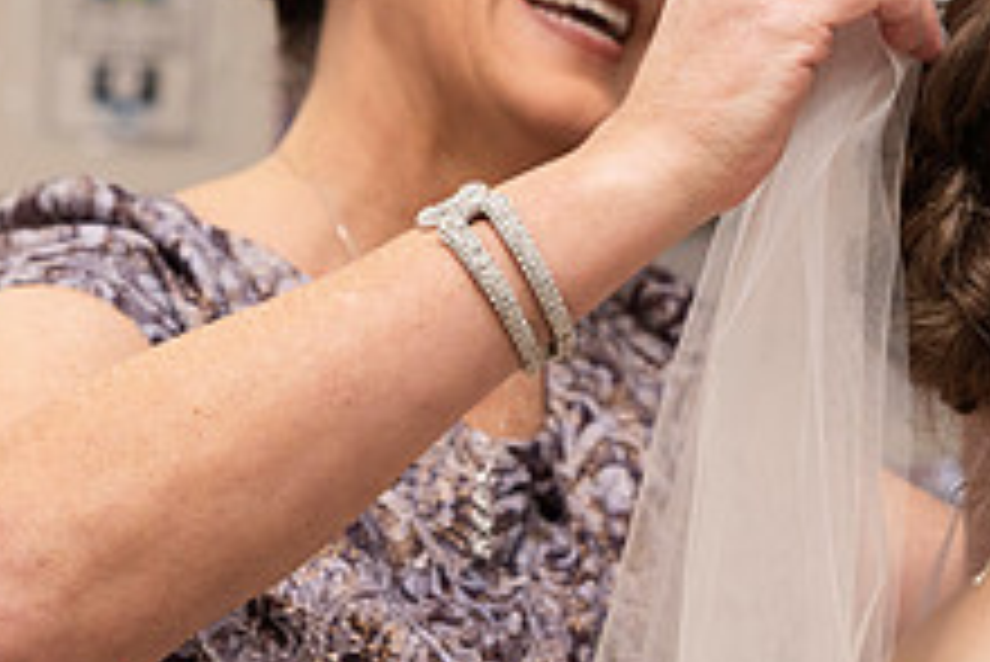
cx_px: 734
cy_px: 160
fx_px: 3990
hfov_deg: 14.1
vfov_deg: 9.5
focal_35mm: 145
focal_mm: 55
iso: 640
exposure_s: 1/200
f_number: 4.5
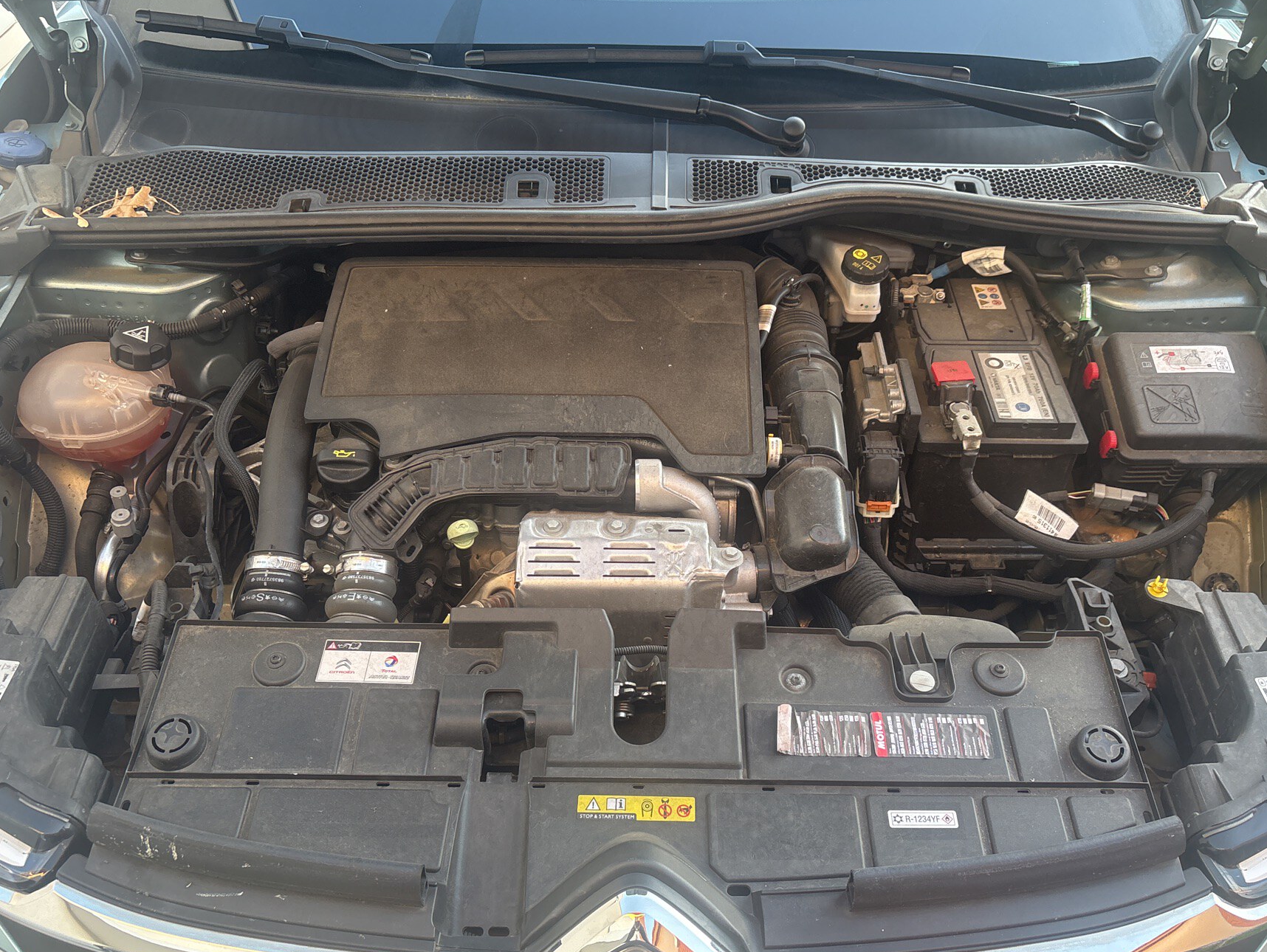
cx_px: 636
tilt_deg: -44.6
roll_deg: -0.4
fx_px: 1099
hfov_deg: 59.9
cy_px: 514
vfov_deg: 46.8
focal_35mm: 30
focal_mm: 5.96
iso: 125
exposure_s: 1/85
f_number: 1.6
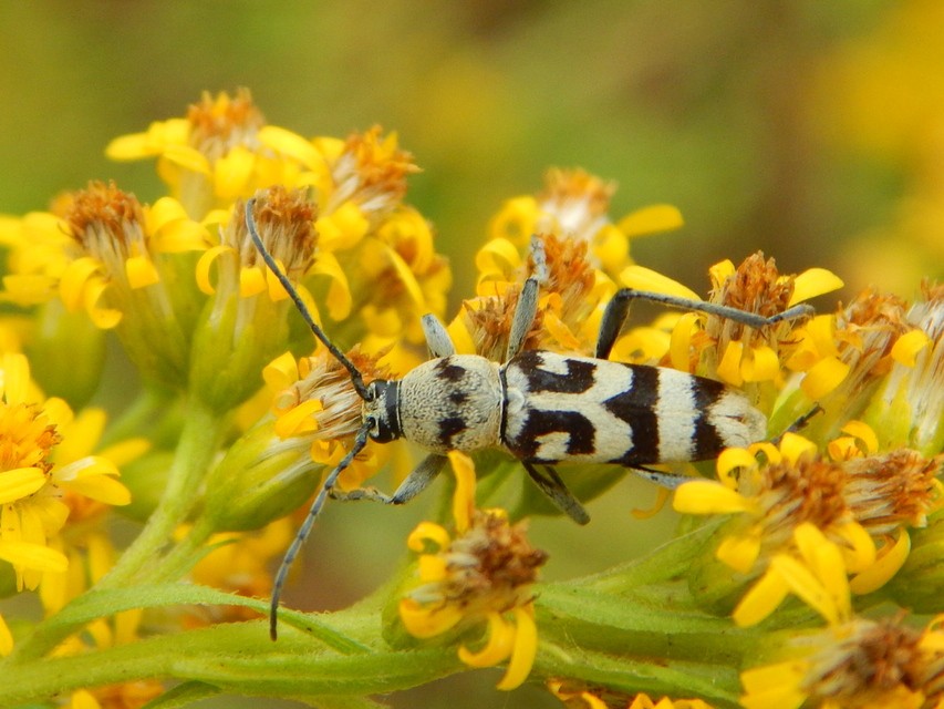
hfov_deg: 26.0
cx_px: 472
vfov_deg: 19.6
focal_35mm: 75
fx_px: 2046
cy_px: 354
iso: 220
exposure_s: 1/250
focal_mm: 13.5
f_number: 4.2
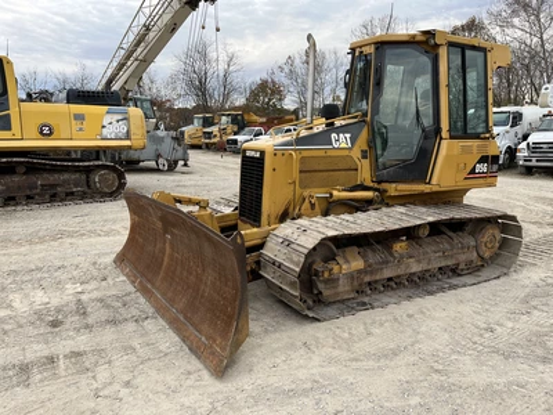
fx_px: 415
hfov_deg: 67.3
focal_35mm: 26
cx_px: 276
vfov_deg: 53.1
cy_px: 208
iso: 50
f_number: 1.6
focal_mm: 5.1
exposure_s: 1/412
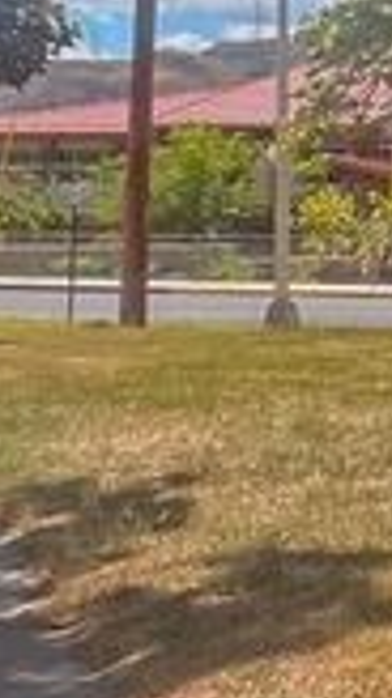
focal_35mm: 95
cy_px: 132
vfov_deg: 22.2
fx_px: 1759
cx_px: 1449
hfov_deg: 8.5
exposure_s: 1/1825
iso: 40
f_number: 2.2
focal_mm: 2.2
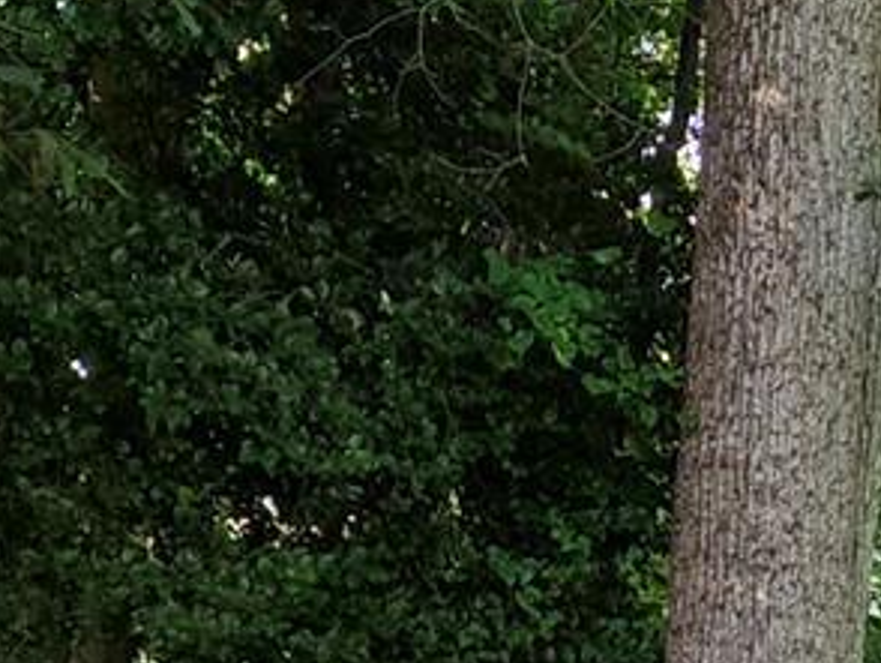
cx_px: 605
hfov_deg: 12.3
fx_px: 4075
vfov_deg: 8.9
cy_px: 1206
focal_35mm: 160
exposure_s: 1/180
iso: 160
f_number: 1.8
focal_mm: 5.4
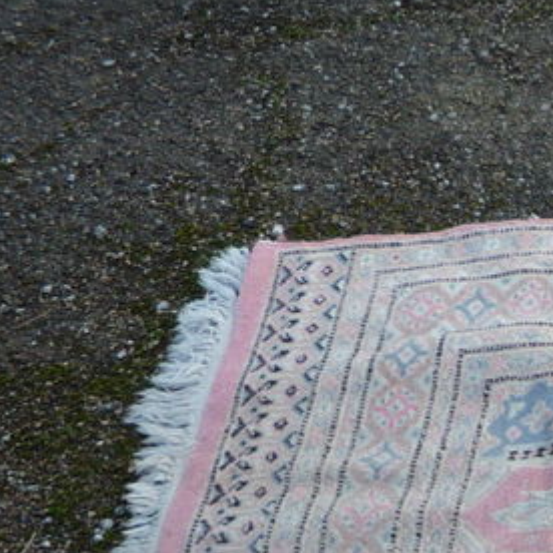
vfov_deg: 17.0
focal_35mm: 96
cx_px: 954
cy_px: 729
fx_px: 1735
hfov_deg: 15.8
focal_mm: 5.2
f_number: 3.3
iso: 100
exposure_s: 1/60
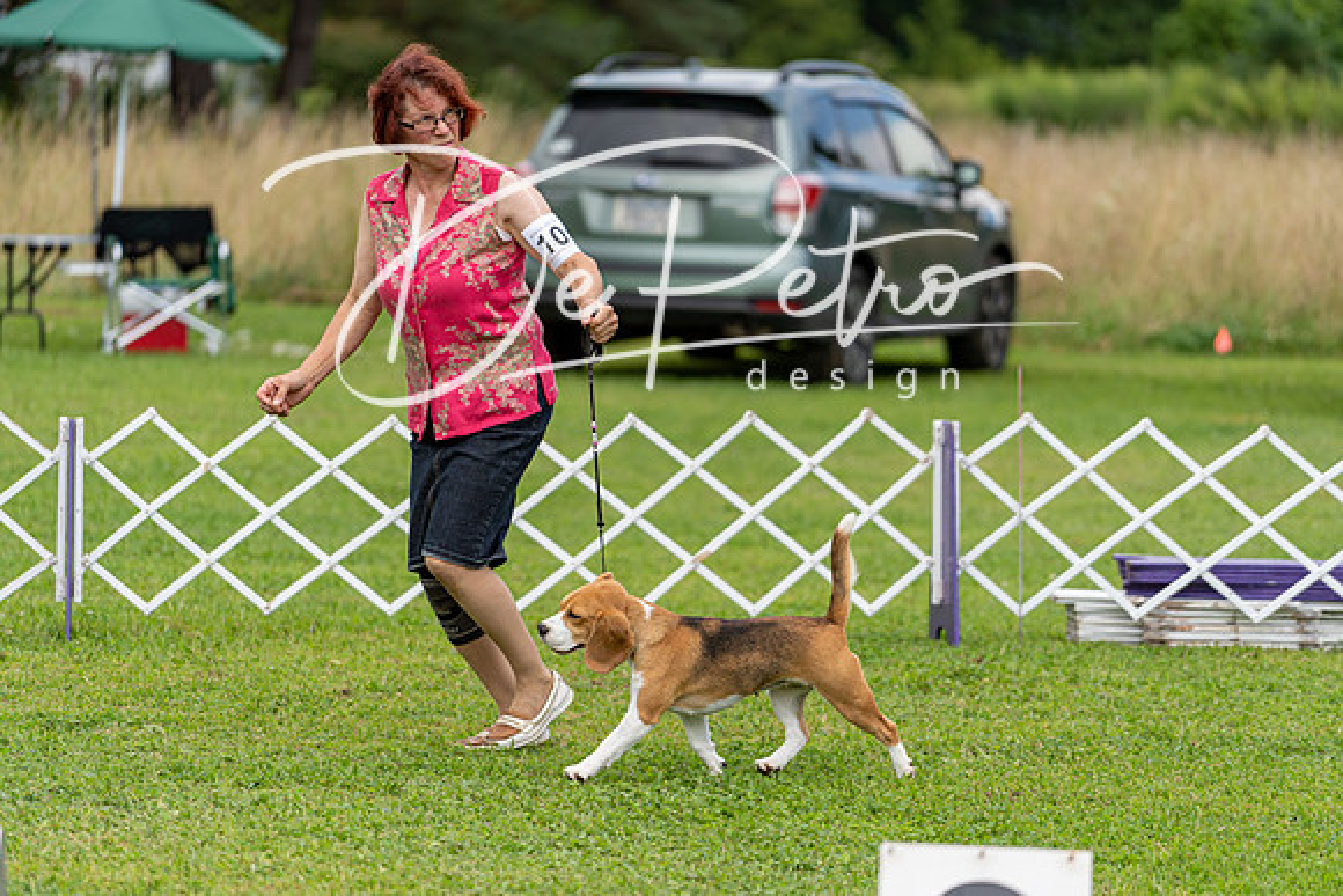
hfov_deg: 10.4
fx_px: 7351
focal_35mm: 197
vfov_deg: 7.0
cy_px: 448
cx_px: 672
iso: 200
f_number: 4
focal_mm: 197
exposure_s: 1/1000
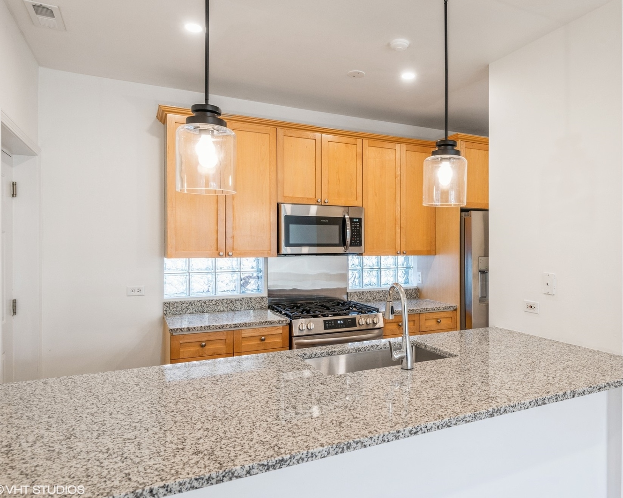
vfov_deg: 58.8
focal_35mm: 24
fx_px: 443
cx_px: 367
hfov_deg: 69.7
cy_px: 247
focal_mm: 21
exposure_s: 1/20
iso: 800
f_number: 8
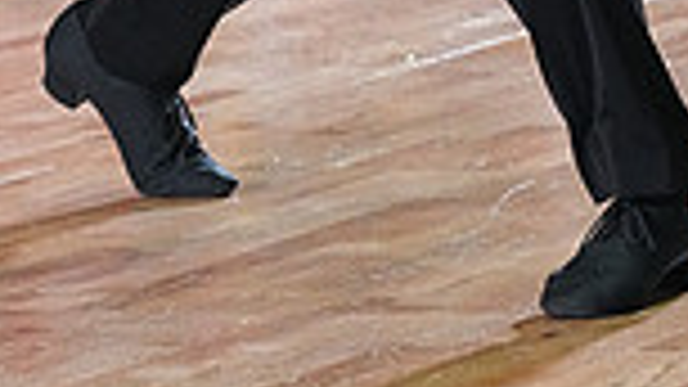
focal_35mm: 386
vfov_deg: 3.1
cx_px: 110
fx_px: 7041
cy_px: -490
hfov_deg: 5.6
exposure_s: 1/400
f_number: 5
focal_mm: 97
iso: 8000
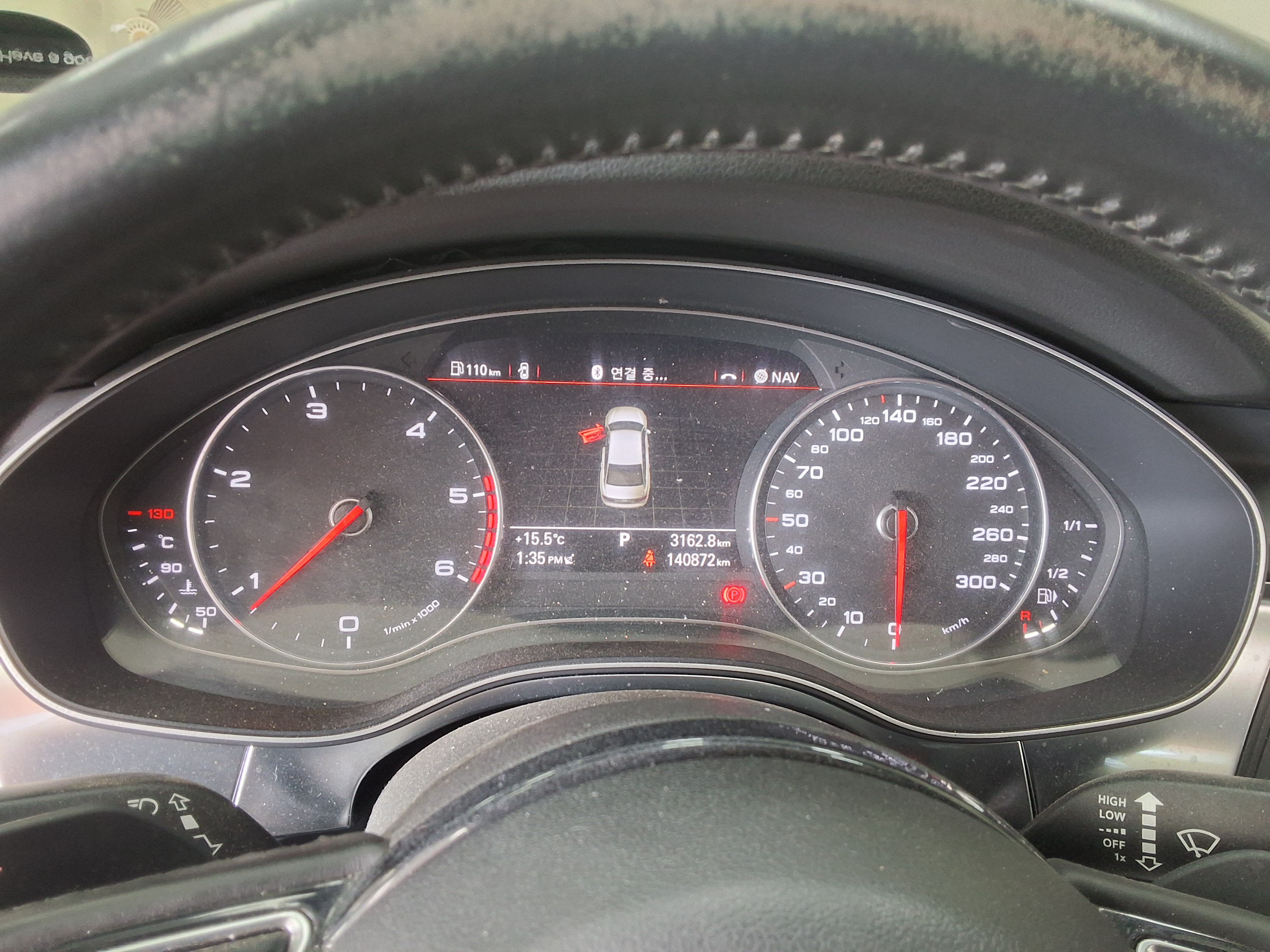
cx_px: 635
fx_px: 1027
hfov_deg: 63.4
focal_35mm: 28
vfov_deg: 49.7
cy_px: 476
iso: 200
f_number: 1.9
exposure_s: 1/40
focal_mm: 2.91
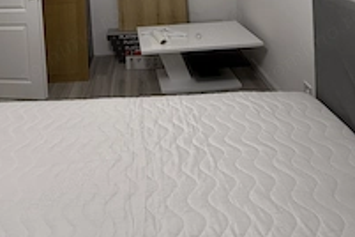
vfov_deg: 34.0
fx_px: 286
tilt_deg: -2.4
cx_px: 134
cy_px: -62
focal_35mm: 29
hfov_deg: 62.8
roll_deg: +3.9
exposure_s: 1/99
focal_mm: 2.22
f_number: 2.2
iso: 100
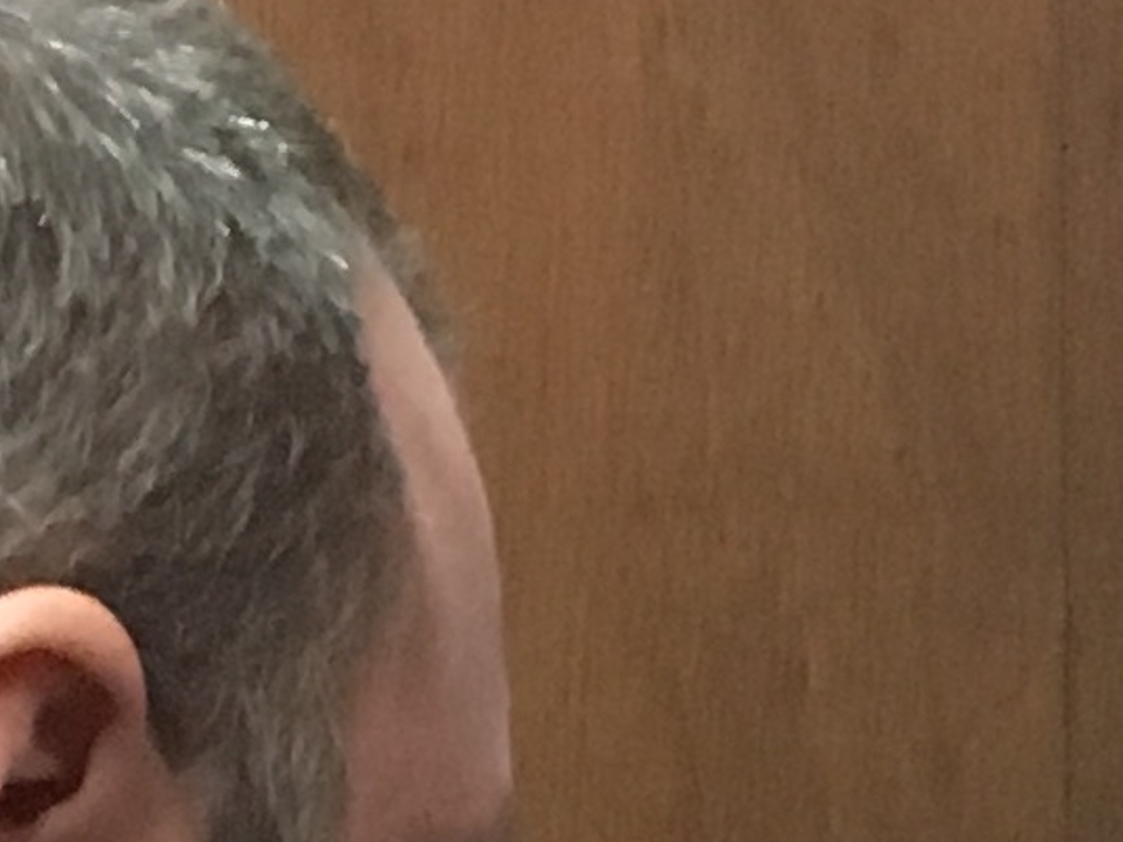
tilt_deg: -10.2
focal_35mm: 218
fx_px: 7072
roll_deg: -1.1
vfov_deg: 6.1
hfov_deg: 8.9
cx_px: 1695
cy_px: 2842
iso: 200
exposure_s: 1/30
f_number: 2.2
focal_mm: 4.15
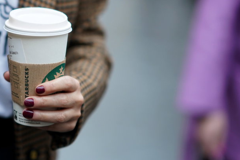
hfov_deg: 12.2
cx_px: 26
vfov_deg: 8.2
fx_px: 1113
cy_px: 42
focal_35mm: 167
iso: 500
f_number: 1.4
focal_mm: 85
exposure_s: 1/1000
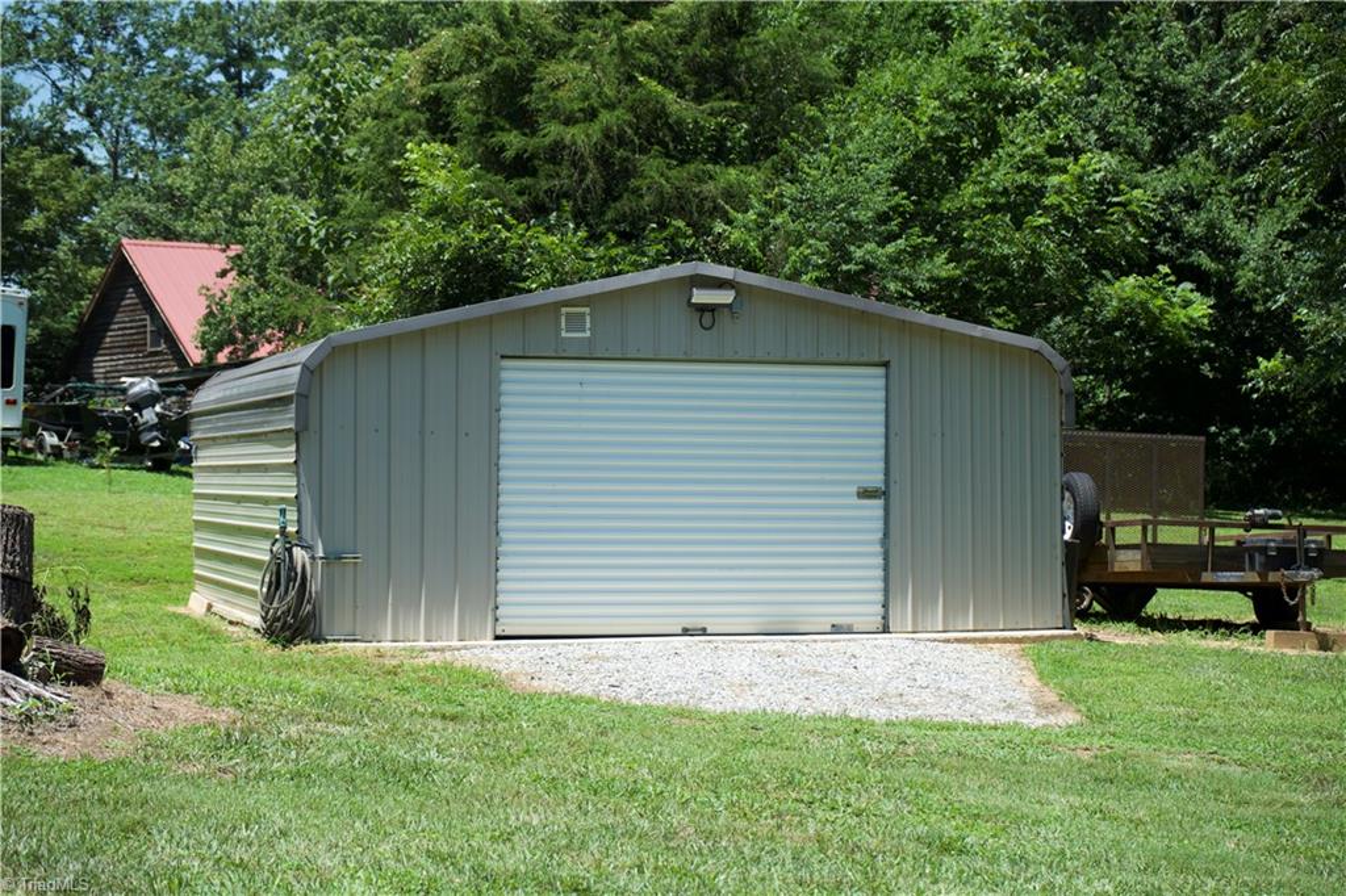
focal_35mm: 70
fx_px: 2616
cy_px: 448
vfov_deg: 19.4
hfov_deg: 28.9
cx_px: 673
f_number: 8
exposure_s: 1/640
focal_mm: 70
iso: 400
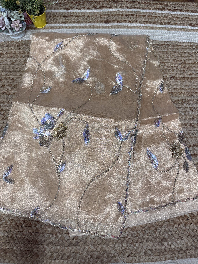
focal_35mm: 24
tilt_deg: -72.7
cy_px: 132
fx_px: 183
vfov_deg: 71.6
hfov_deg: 56.8
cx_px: 99
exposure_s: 1/100
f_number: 1.78
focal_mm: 6.76
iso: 200
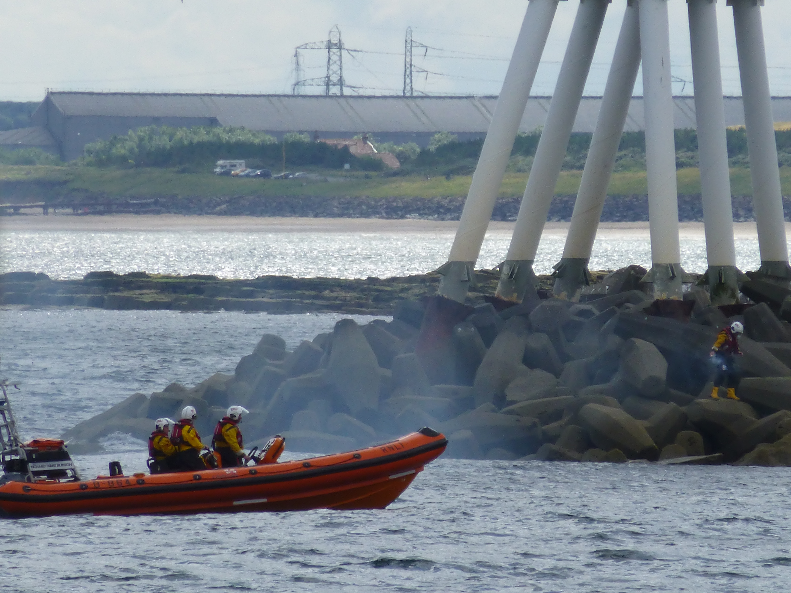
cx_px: 396
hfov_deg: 2.1
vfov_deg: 1.6
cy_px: 296
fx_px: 21388
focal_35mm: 936
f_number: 6.4
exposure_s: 1/500
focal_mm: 86
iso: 100
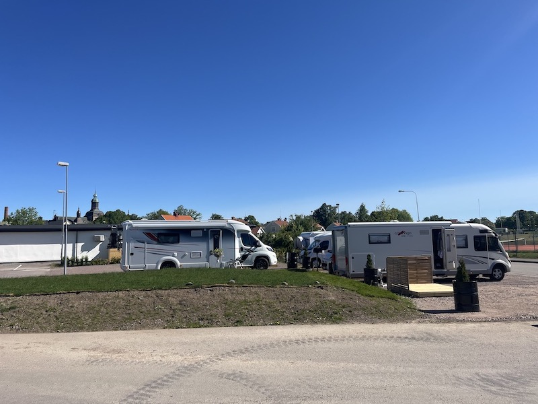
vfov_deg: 53.1
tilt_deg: +5.3
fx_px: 404
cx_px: 269
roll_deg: +2.1
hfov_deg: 67.3
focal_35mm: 26
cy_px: 202
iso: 50
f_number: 1.6
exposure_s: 1/4310
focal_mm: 5.1
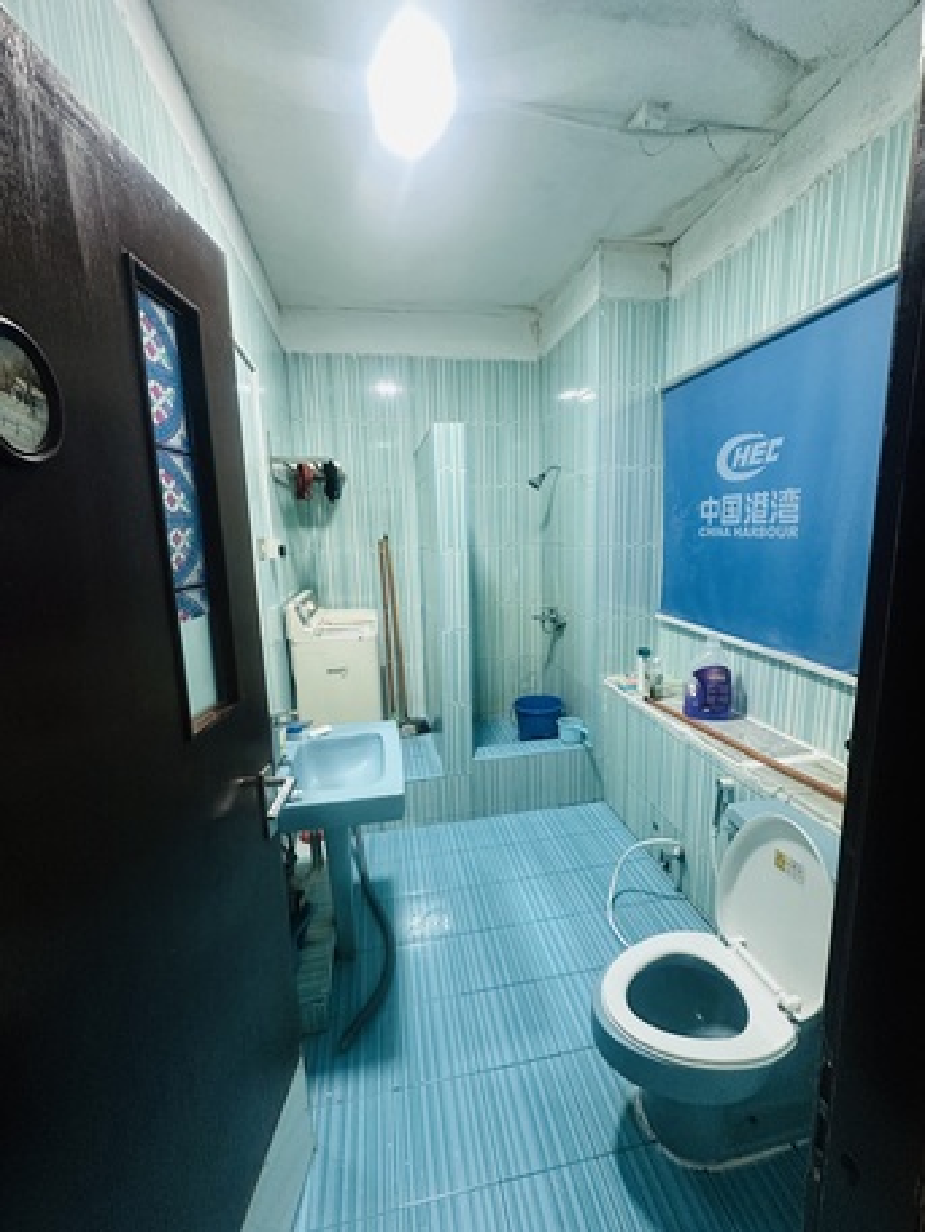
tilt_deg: -9.4
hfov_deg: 85.7
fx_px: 499
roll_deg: +1.6
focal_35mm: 14
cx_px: 462
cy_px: 616
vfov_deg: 102.0
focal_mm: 2.22
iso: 400
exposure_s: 1/60
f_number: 2.2
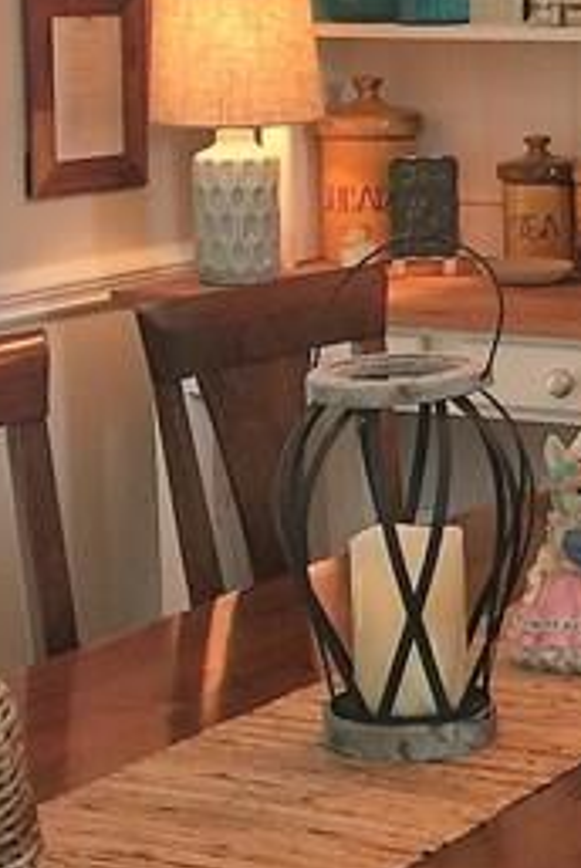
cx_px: 632
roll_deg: +0.6
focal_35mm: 120
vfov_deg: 17.0
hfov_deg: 11.3
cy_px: 233
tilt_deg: -5.5
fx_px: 2897
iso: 32
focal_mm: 4.15
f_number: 2.2
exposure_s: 1/30
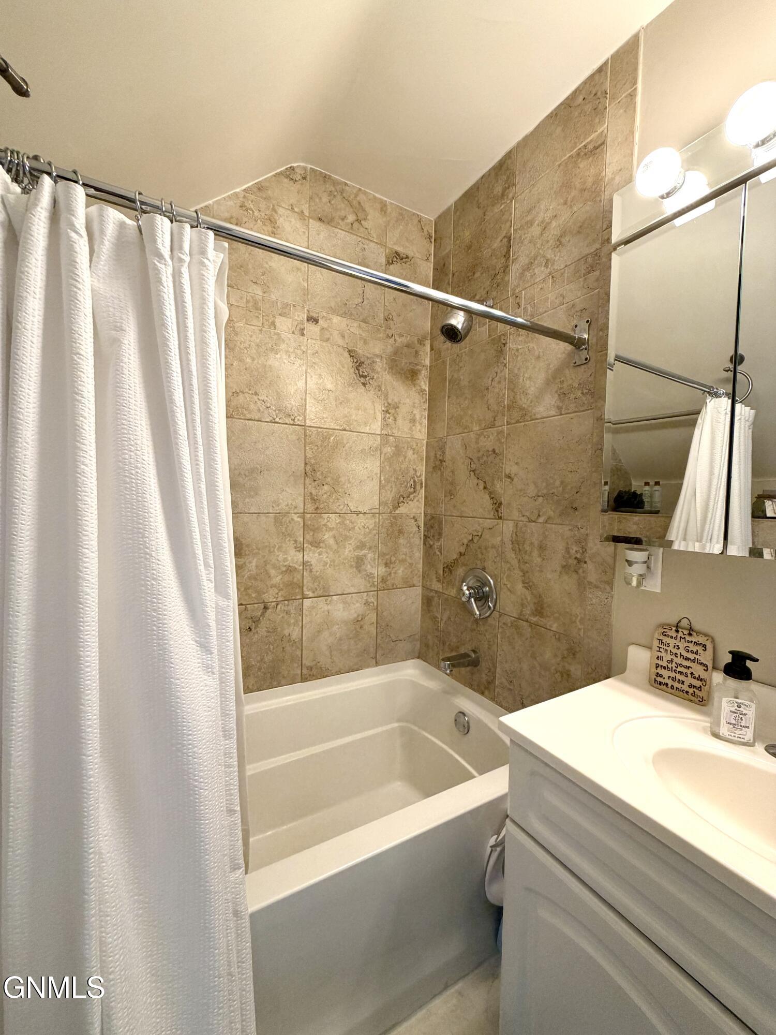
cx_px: 388
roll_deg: -1.4
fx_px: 418
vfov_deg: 102.1
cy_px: 518
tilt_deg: -3.1
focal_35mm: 14
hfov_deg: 85.7
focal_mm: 2.22
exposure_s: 1/60
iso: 160
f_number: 2.2
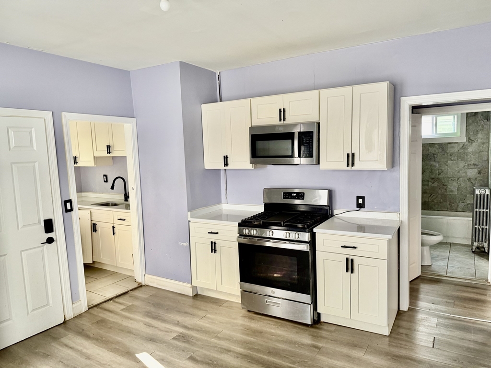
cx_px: 246
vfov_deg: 56.8
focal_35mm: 24
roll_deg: +2.0
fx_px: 340
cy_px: 184
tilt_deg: -5.4
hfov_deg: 71.6
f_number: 1.78
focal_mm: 6.76
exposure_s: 1/60
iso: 250
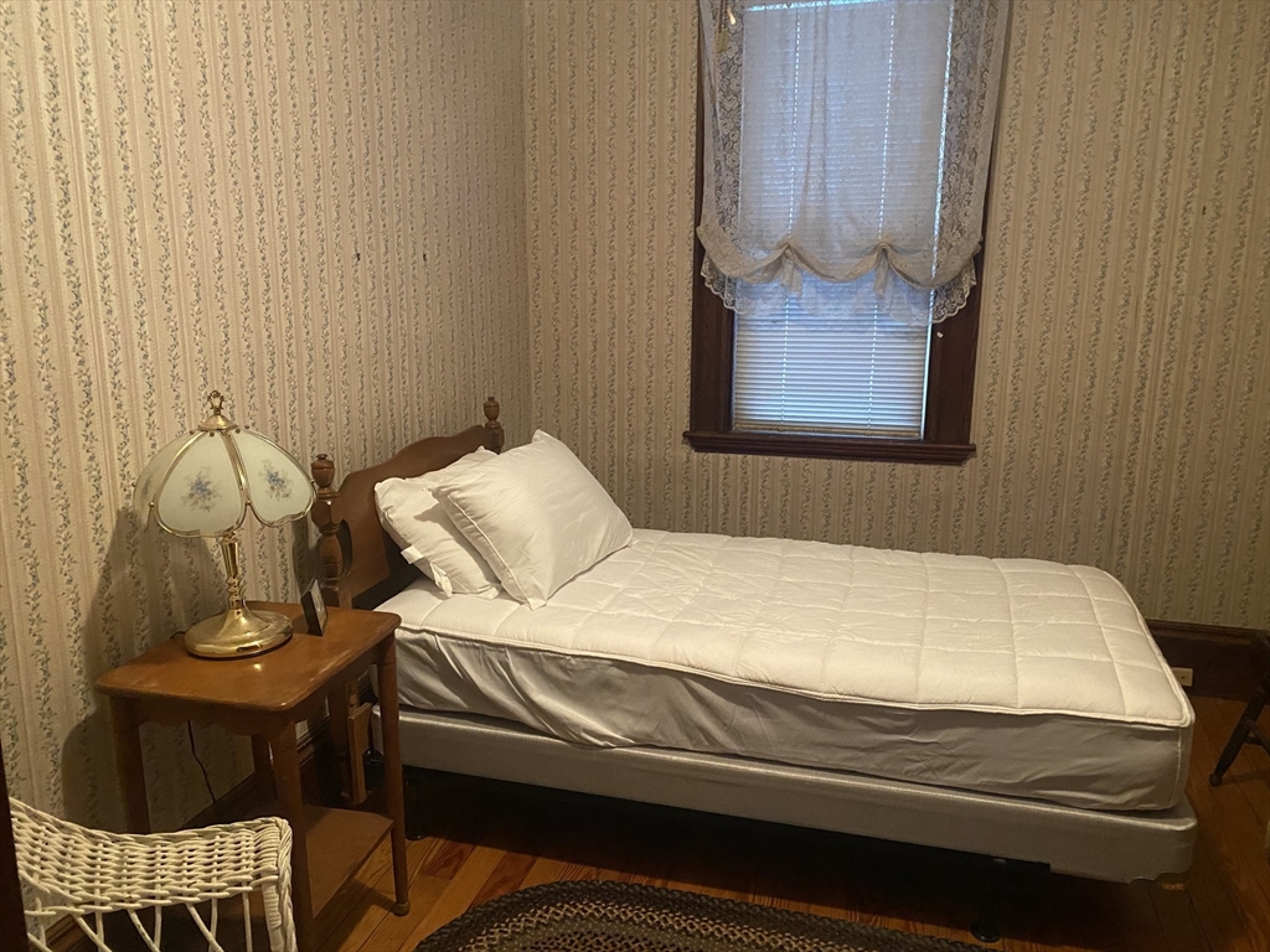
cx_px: 635
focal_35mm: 26
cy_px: 476
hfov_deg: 67.3
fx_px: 954
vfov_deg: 53.1
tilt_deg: -12.3
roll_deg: -0.8
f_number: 1.8
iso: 640
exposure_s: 1/30
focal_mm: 4.25
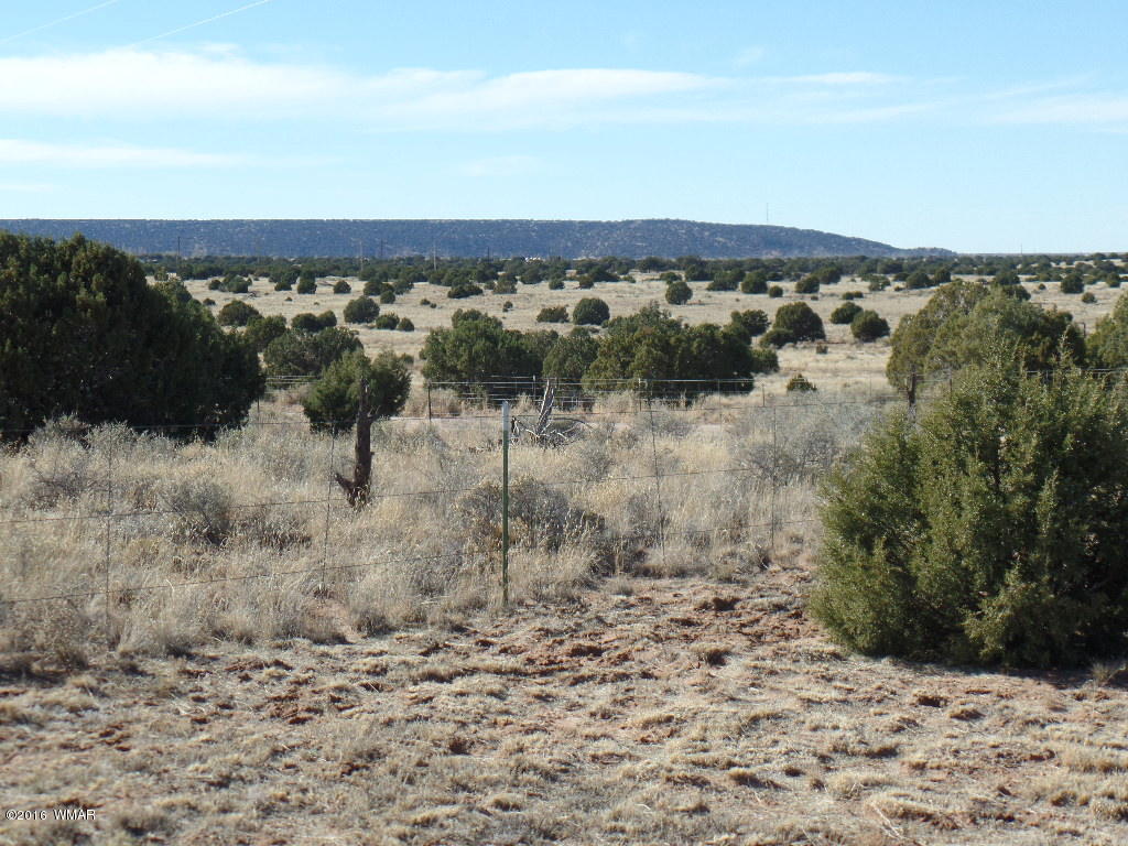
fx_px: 2542
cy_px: 423
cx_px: 564
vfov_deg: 18.9
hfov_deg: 25.0
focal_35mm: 78
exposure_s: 1/750
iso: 80
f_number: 3.8
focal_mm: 13.9
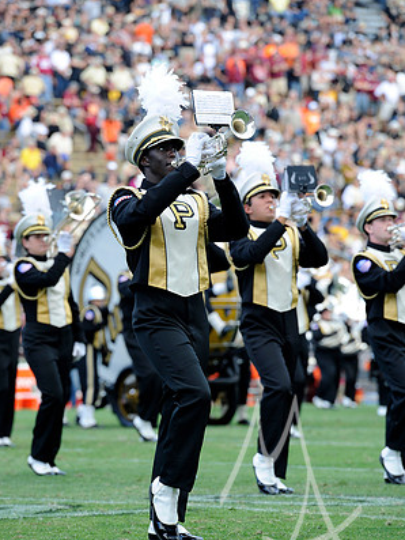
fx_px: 3399
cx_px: 202
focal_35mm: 218
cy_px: 302
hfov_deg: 6.8
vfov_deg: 9.1
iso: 500
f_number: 5.6
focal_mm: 200
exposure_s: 1/320
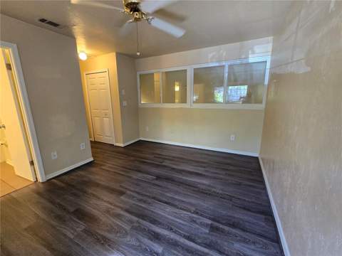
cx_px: 171
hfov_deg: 106.2
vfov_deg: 89.9
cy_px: 128
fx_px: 128
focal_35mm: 13
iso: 320
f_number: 2.2
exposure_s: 1/60
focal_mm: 2.2
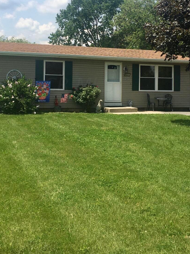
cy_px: 85
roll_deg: -0.9
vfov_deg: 35.8
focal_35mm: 53
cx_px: 79
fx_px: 388
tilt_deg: +1.9
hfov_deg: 27.5
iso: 25
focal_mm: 4.15
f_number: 2.2
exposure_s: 1/2137
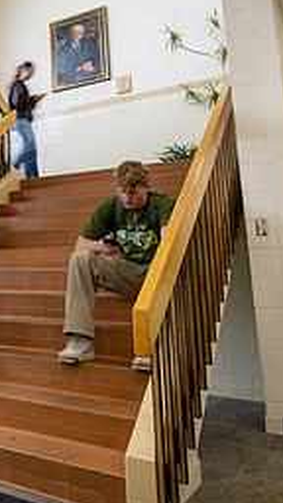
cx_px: -59
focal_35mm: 39
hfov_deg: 26.8
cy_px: 168
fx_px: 520
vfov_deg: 50.7
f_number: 7.1
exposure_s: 1/6
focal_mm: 16
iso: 100
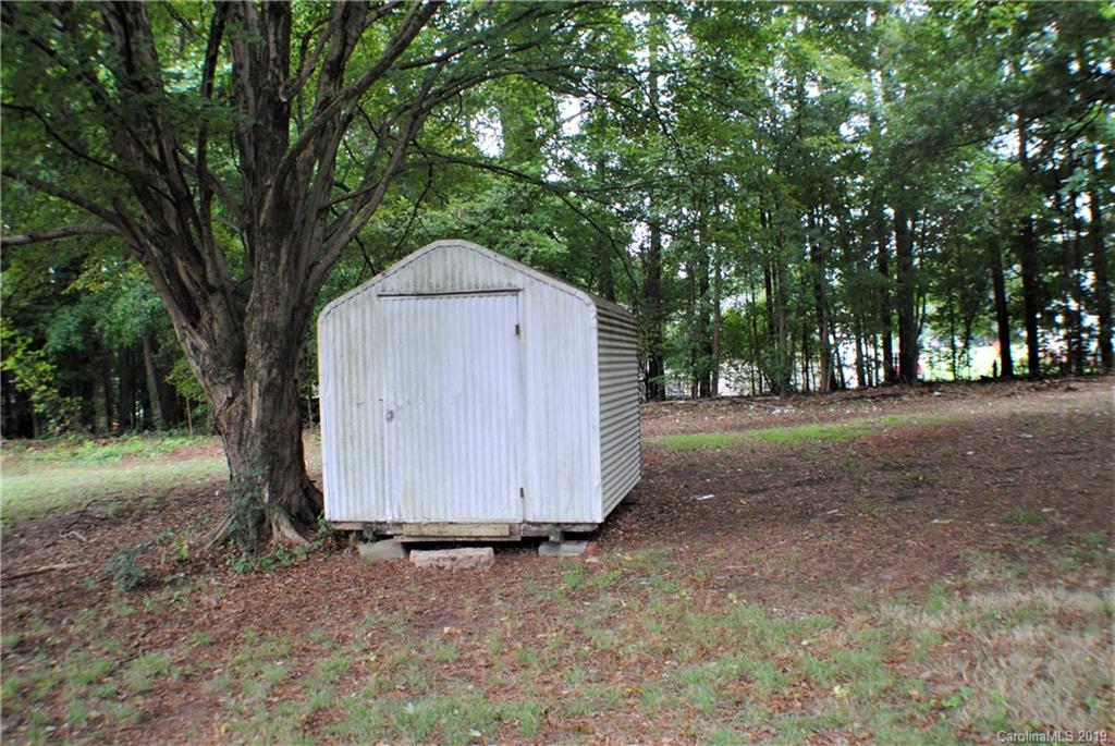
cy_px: 373
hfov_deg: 49.5
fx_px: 1209
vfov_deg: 34.3
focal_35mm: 39
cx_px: 558
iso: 360
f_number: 4.2
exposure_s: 1/30
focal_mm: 26
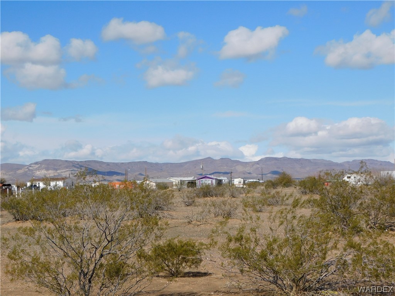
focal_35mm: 71
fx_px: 810
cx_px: 198
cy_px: 148
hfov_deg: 27.4
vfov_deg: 20.7
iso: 125
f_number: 8.6
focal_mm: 12.6
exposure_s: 1/400
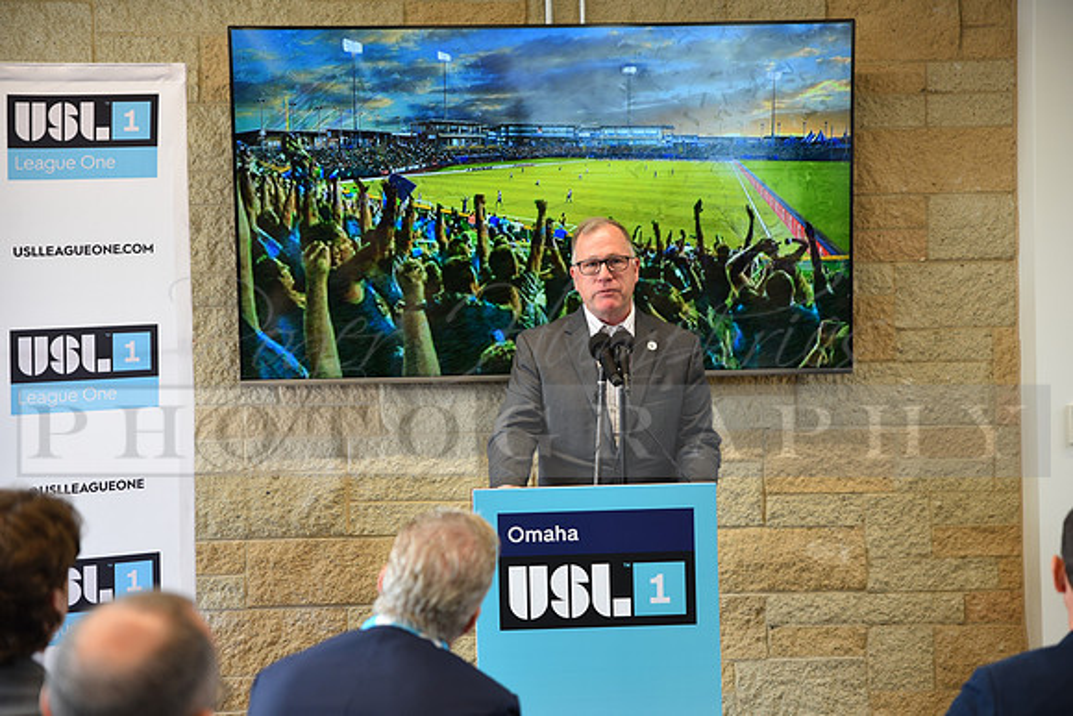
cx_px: 536
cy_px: 358
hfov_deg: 28.8
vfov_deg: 19.5
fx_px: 2087
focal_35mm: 70
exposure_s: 1/60
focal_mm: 70
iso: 400
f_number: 2.8
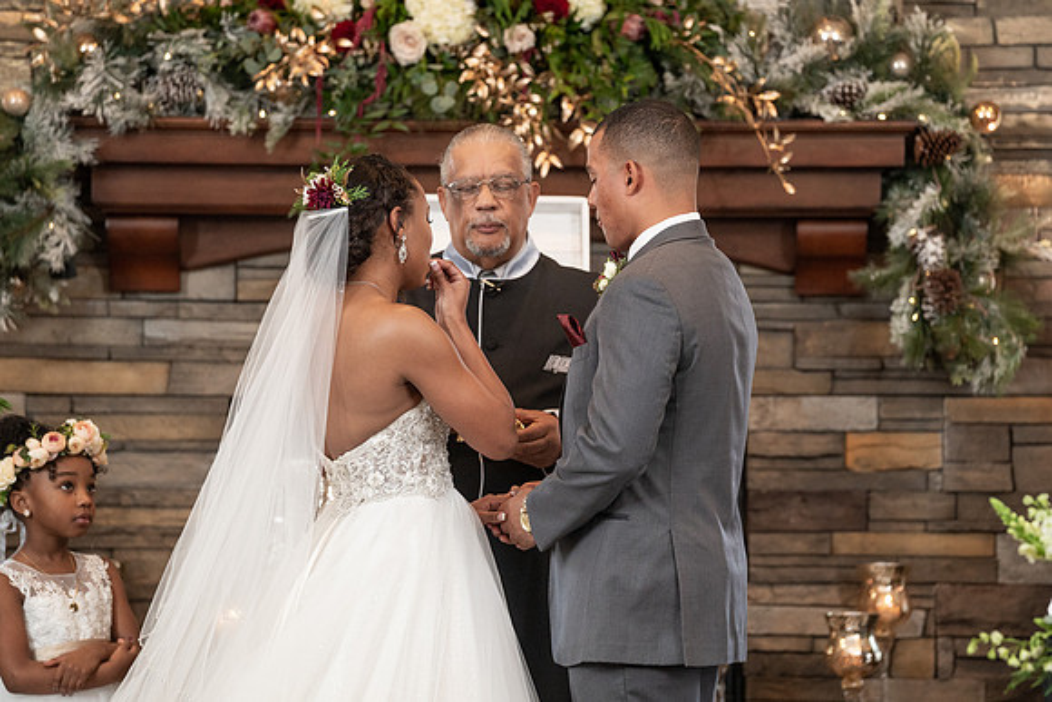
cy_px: 373
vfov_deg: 6.4
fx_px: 6286
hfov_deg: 9.6
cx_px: 559
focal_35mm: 215
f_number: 4
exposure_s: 1/200
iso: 2000
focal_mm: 198
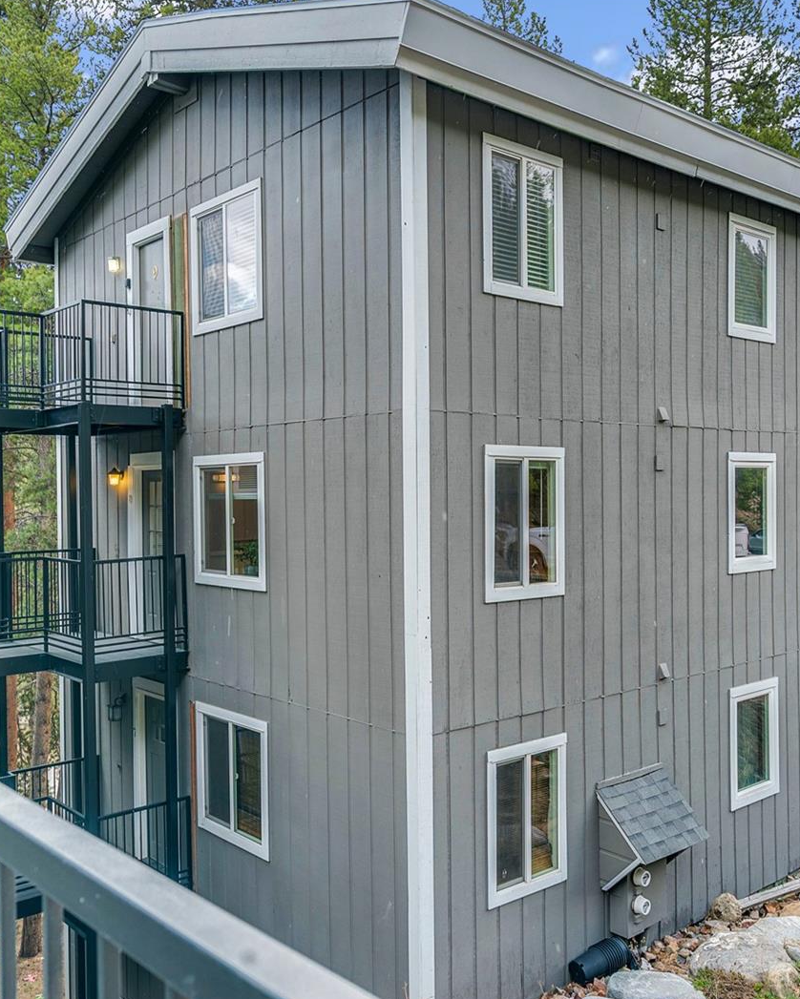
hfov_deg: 44.5
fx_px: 976
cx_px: 371
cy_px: 499
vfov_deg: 54.2
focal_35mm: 33
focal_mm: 23
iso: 400
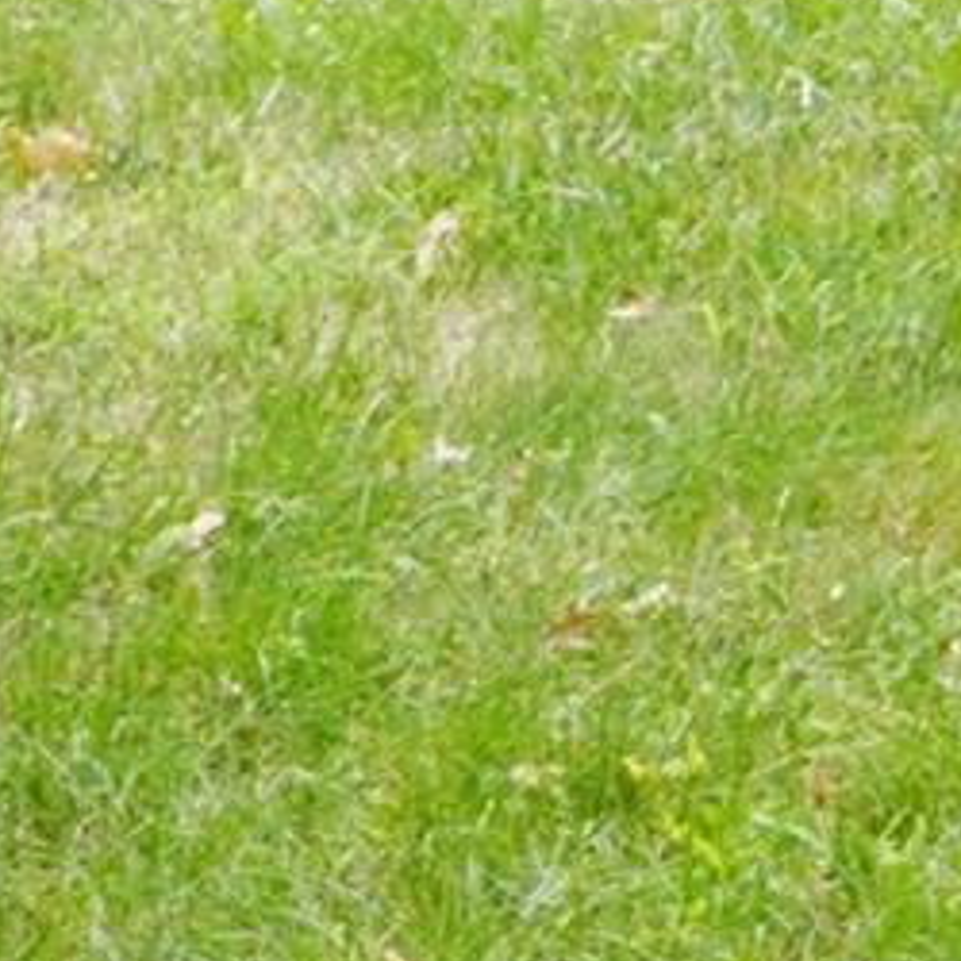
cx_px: 2230
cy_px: -1186
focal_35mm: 281
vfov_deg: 6.0
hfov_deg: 6.0
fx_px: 8841
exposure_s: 1/160
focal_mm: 27
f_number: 4.5
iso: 1250
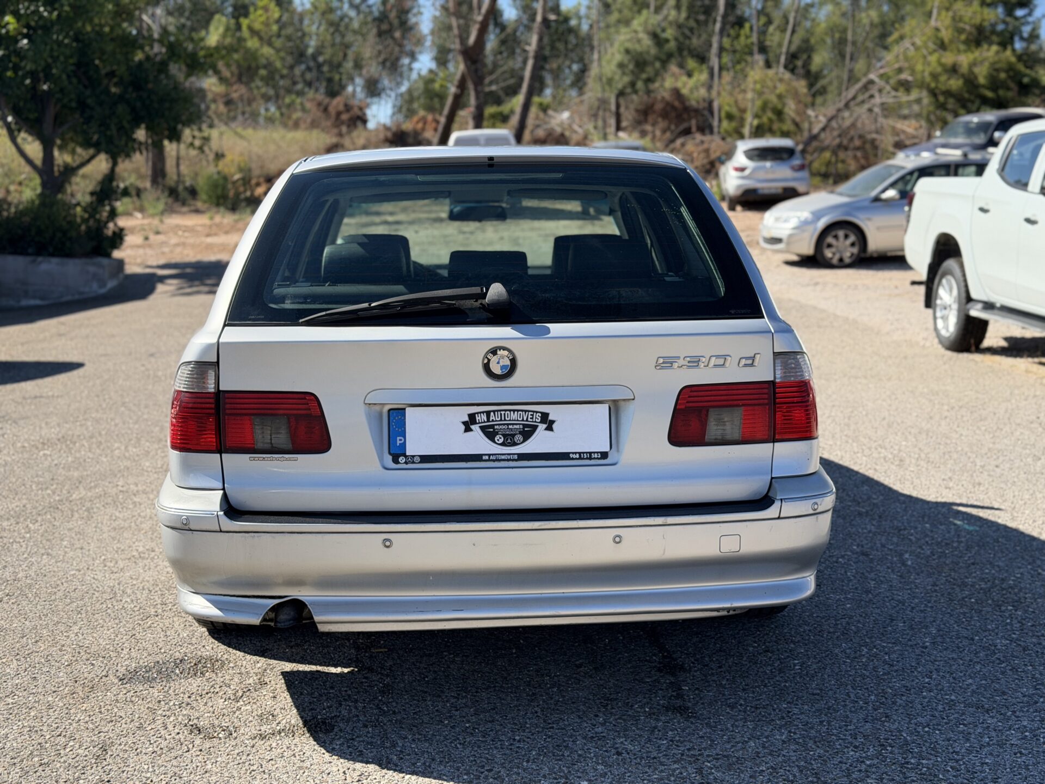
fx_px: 1449
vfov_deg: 30.3
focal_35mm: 48
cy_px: 392
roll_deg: -2.5
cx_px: 522
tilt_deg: -6.1
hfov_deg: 39.7
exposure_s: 1/3226
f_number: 1.78
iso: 80
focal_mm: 6.76
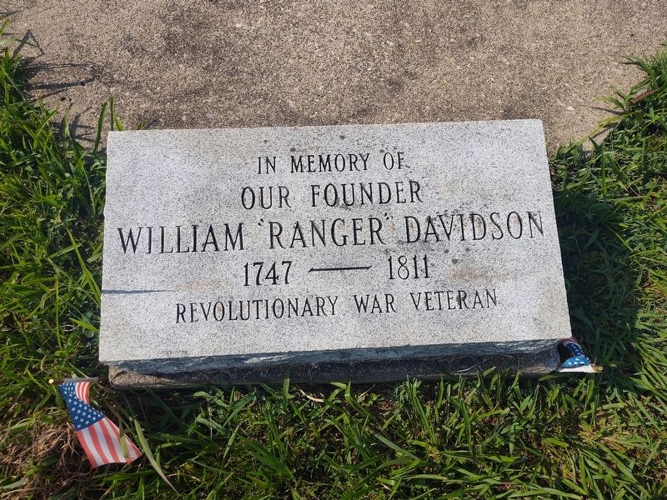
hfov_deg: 73.9
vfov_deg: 58.9
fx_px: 443
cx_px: 334
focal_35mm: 23
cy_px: 250
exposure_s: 1/1340
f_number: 1.8
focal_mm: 5.56
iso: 100
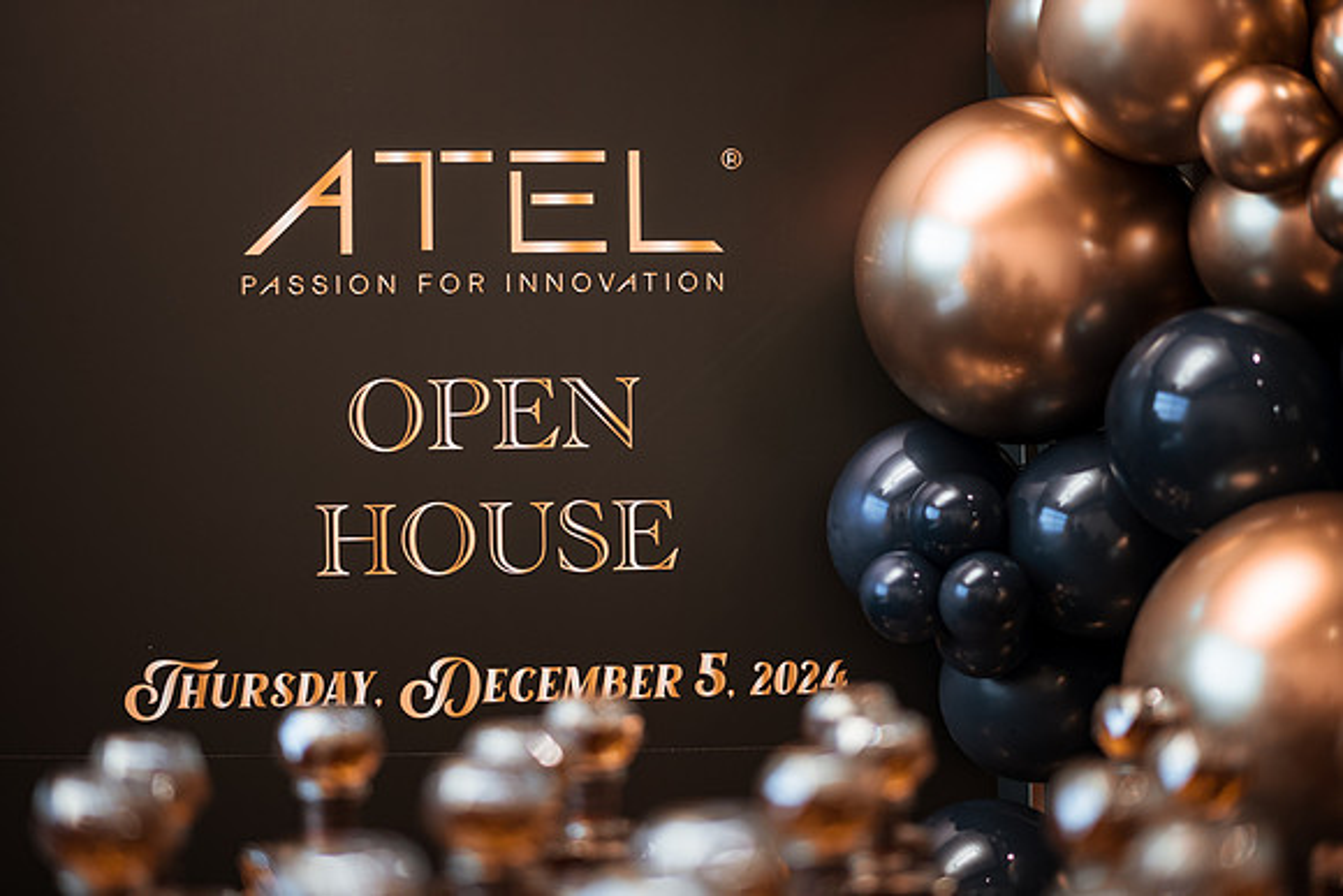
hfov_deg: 34.5
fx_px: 2164
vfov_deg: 23.4
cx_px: 672
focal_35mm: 58
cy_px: 448
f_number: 1.4
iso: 400
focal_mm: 58
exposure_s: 1/125
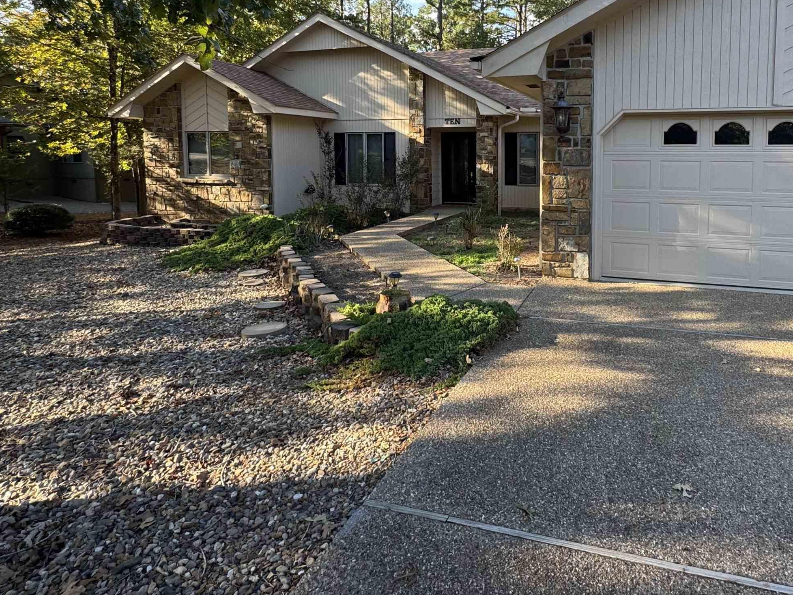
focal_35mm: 22
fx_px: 504
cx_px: 509
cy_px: 185
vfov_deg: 59.3
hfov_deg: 74.7
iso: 40
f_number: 2.2
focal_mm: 2.22
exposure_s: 1/157
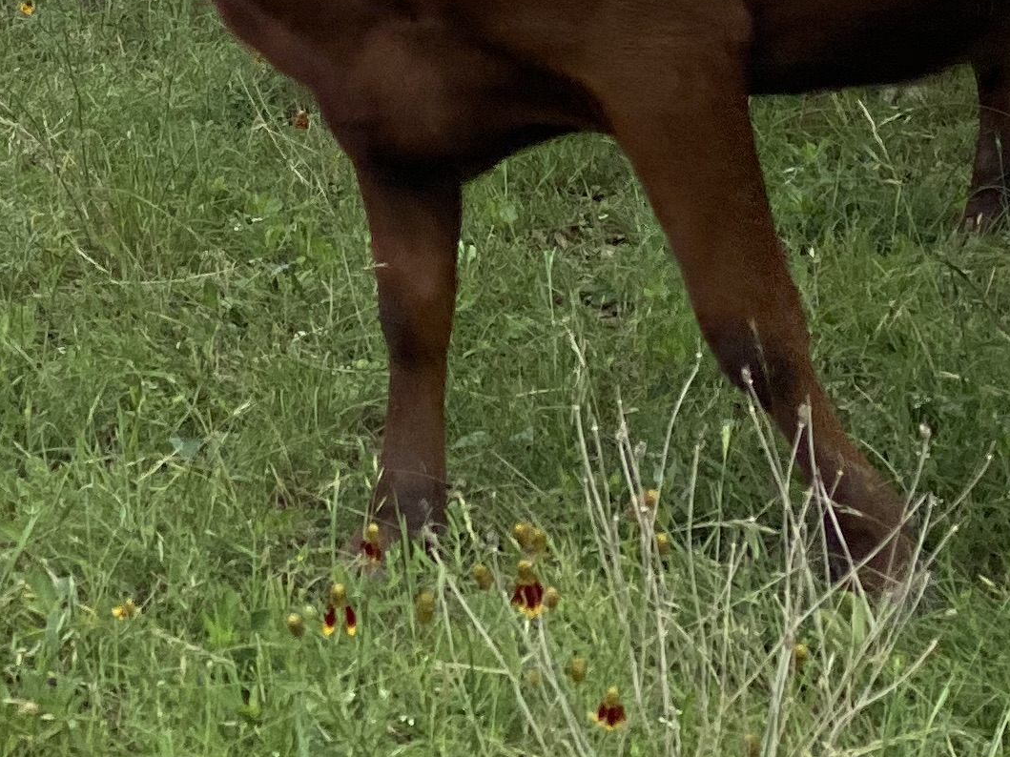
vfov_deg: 7.3
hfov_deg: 9.9
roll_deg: +1.4
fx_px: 5776
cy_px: -523
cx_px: -18
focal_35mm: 198
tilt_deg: -3.1
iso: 20
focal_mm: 6
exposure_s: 1/1115
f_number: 2
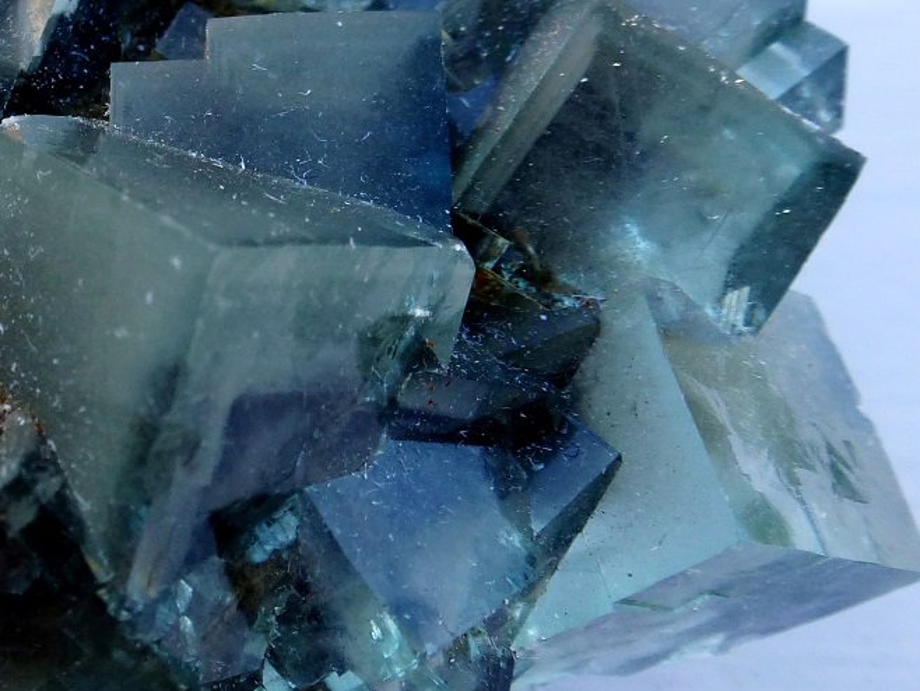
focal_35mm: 52
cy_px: 256
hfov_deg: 33.8
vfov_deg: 27.9
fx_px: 1383
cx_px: 13
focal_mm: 4.3
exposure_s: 1/125
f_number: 3.5
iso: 100
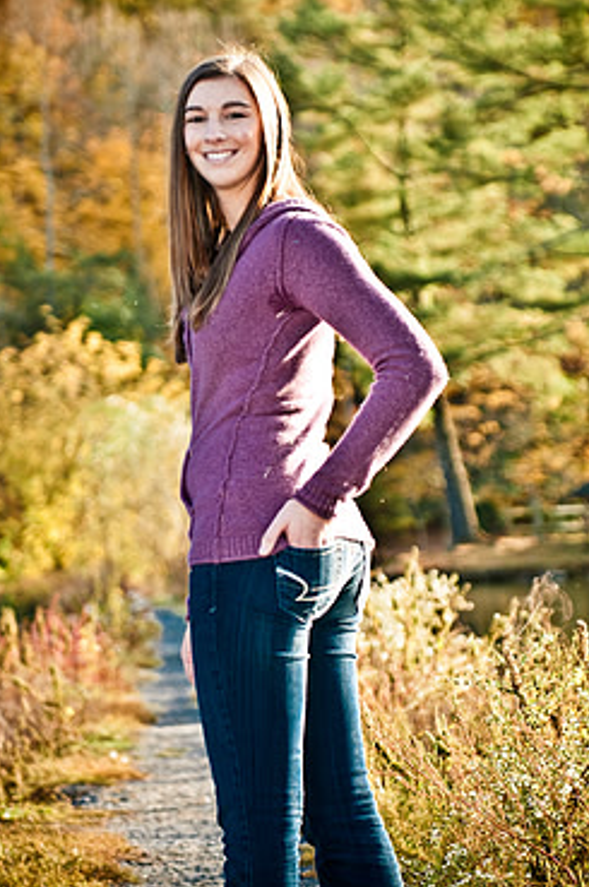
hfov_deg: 10.7
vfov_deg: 16.0
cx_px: 268
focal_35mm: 128
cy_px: 385
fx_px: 3150
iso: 100
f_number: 2.8
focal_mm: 70
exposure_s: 1/250
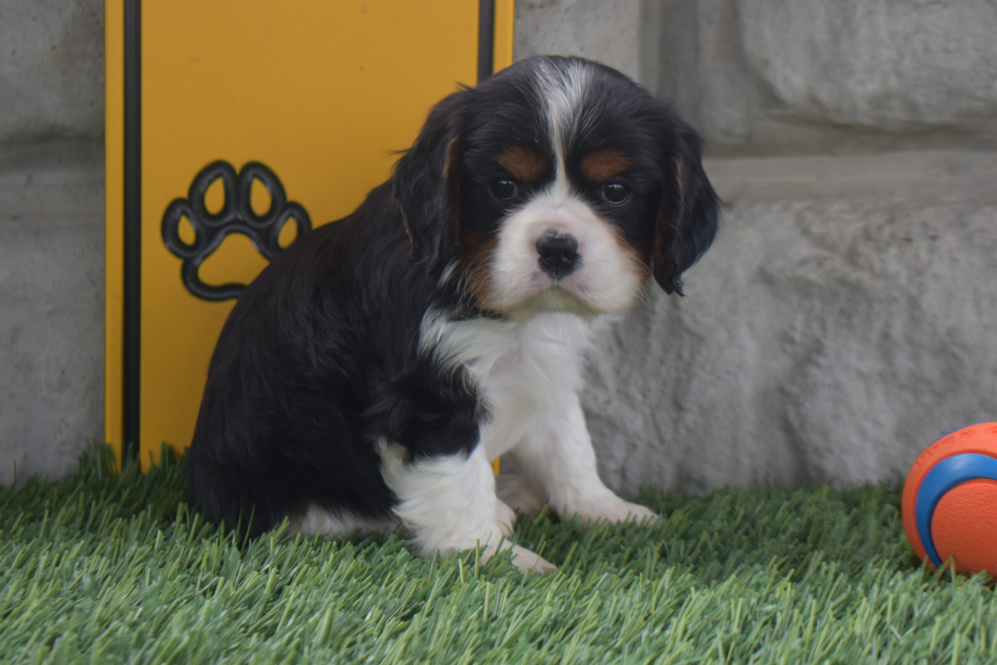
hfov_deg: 26.0
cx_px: 498
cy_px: 332
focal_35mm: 78
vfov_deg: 17.5
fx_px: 2160
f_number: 5.6
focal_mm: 52
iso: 220
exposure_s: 1/125
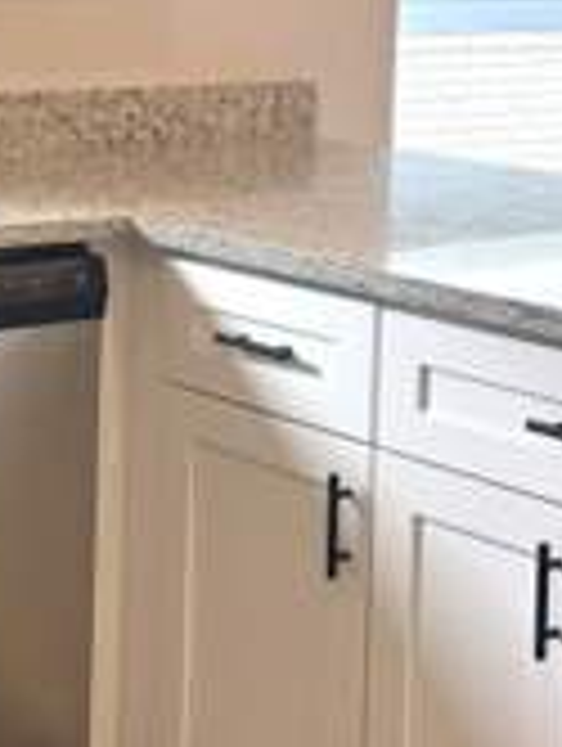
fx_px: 2159
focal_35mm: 100
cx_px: -283
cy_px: 32
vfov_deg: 19.2
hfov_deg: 13.9
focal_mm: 5.96
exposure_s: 1/163
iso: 64
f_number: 1.6
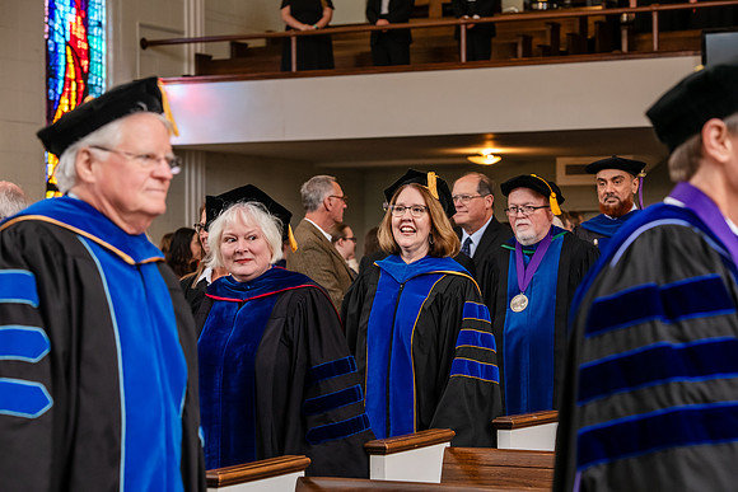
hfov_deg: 20.8
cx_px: 369
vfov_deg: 14.0
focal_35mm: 98
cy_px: 246
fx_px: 2009
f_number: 6.3
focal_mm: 98
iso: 2000
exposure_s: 1/200
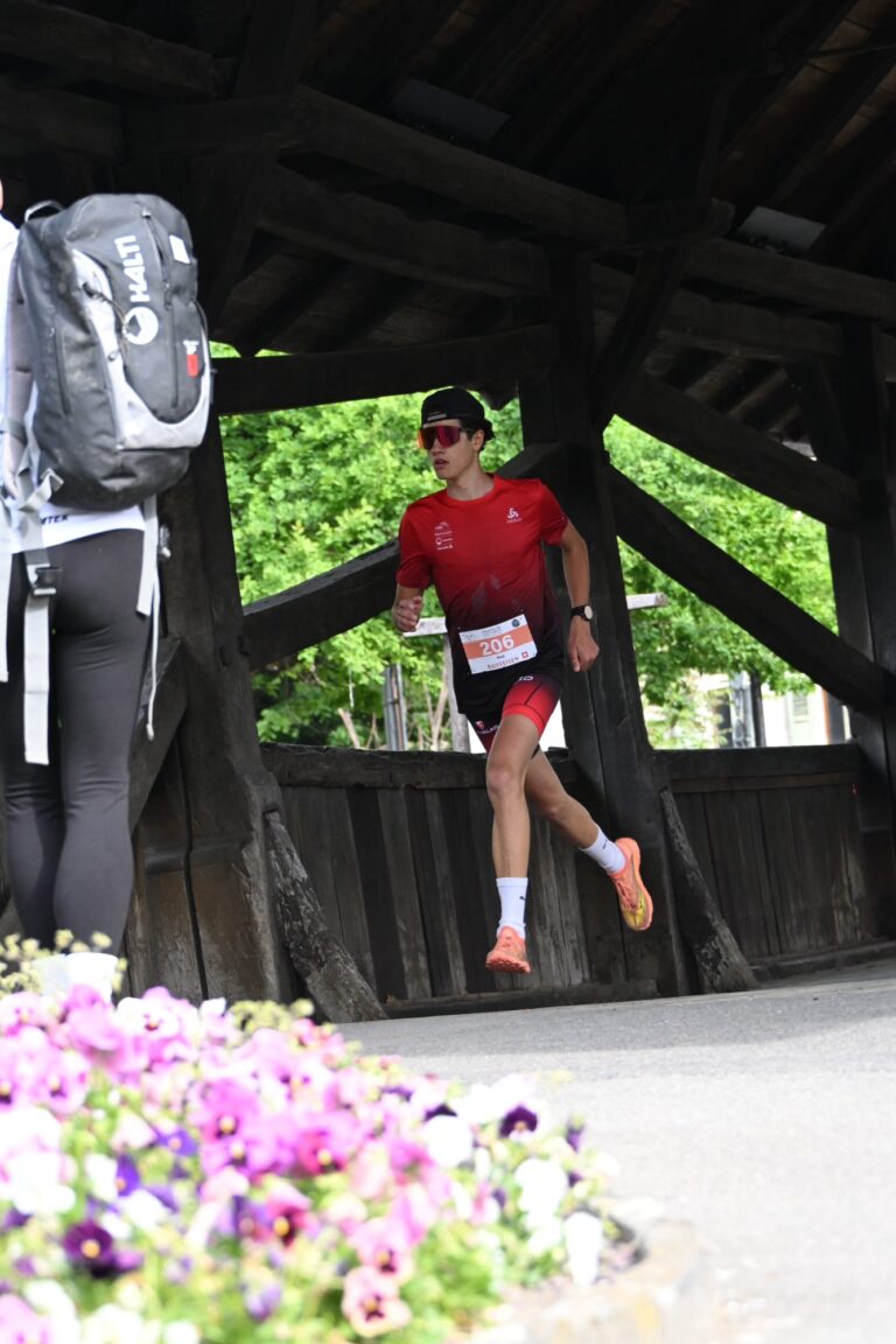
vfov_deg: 14.4
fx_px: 5320
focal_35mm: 142
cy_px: 672
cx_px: 448
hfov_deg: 9.6
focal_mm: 95
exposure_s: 1/800
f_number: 6.3
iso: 1800
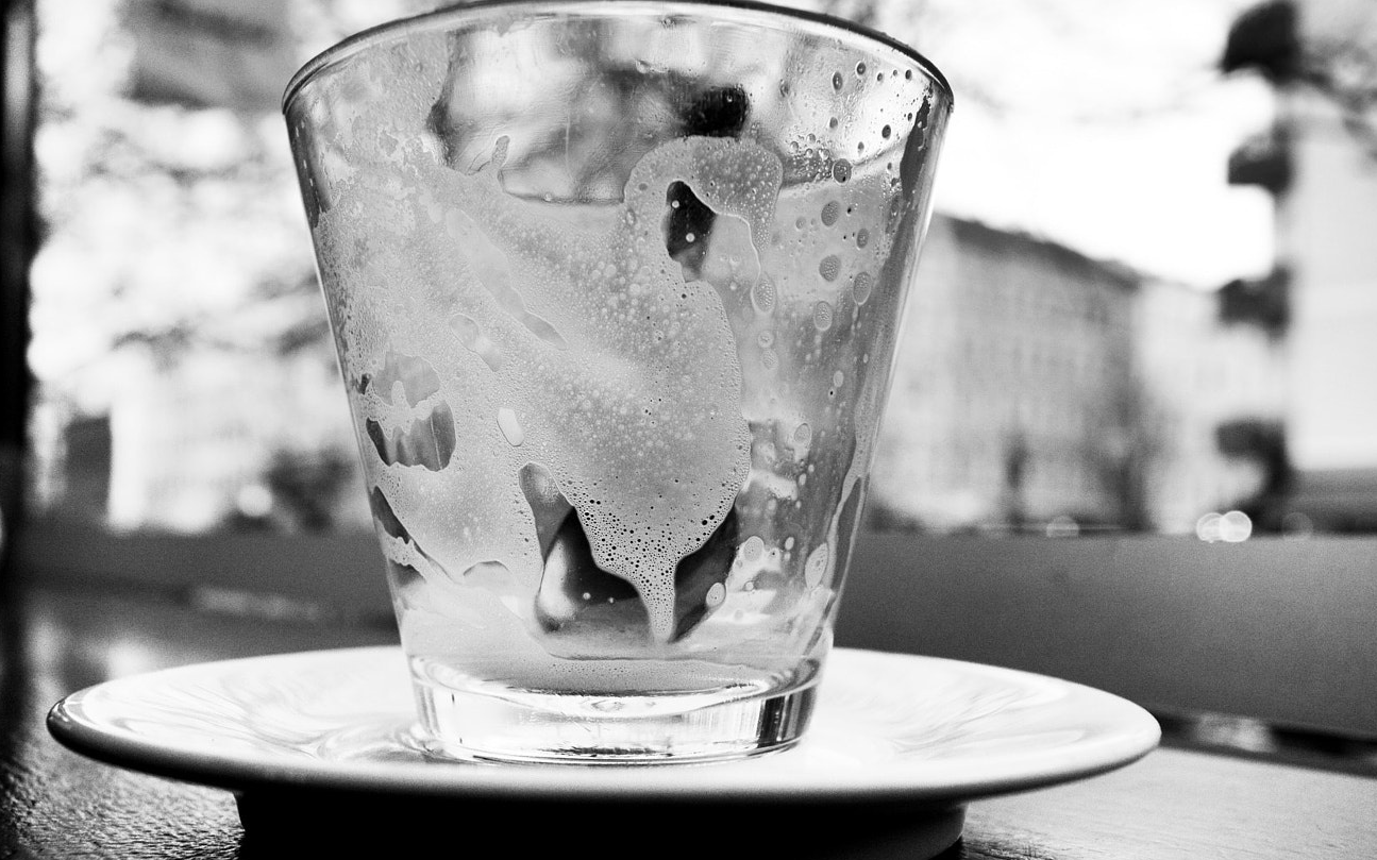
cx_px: 599
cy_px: 532
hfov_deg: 56.5
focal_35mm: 34
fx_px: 1276
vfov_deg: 37.1
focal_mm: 18
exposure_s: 1/60
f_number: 4
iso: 800
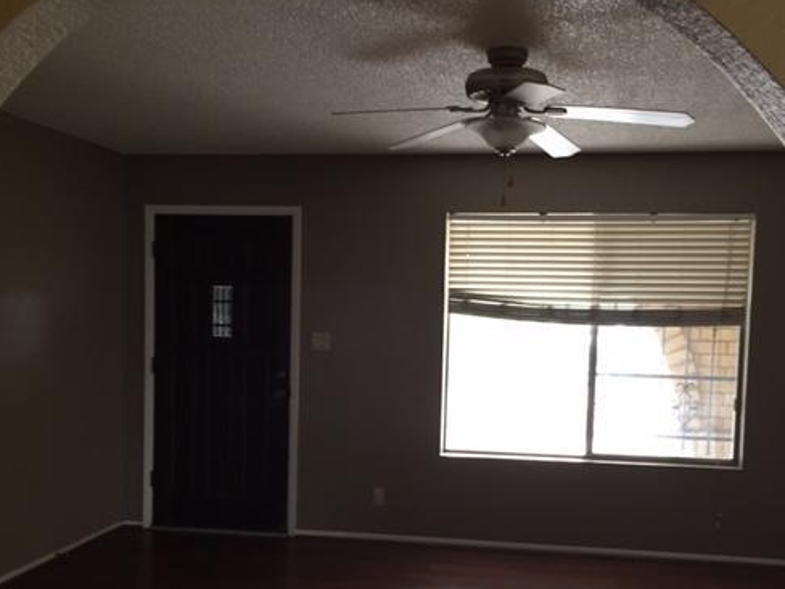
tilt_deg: -2.8
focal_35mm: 38
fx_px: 862
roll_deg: -1.6
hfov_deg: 48.9
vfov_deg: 37.5
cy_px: 370
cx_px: 426
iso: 125
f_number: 2.2
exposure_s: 1/30
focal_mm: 4.15
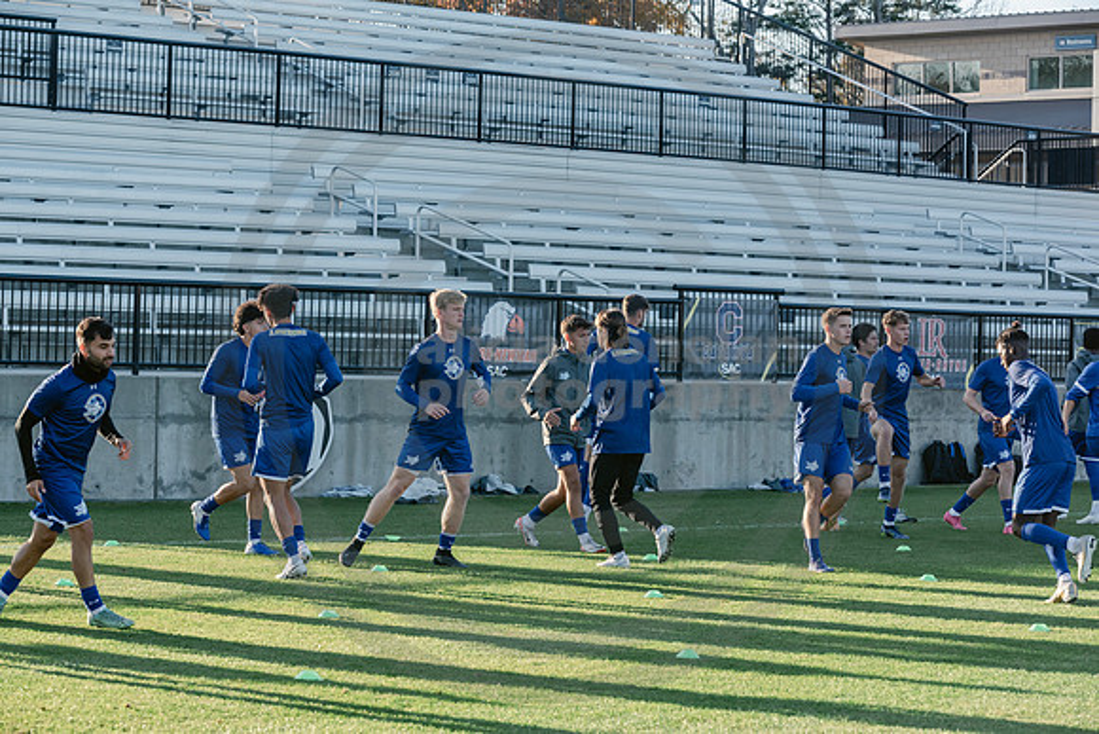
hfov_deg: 19.5
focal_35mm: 105
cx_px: 550
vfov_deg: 13.0
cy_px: 367
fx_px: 3206
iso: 1250
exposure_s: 1/1000
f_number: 6.3
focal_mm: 105
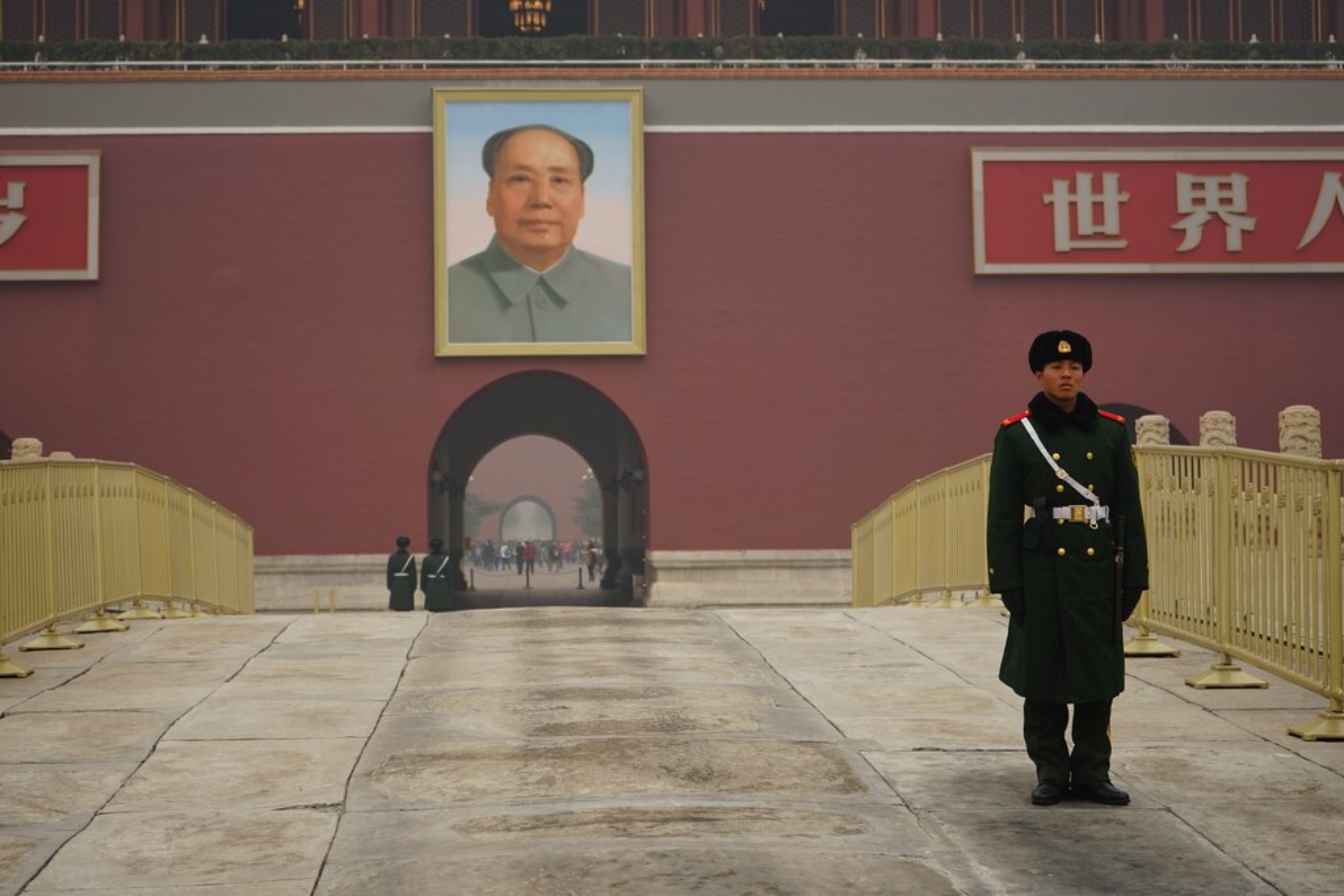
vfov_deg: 19.5
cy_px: 448
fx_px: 2614
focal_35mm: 70
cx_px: 672
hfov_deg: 28.8
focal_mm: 70
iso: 100
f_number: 5.6
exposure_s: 1/125
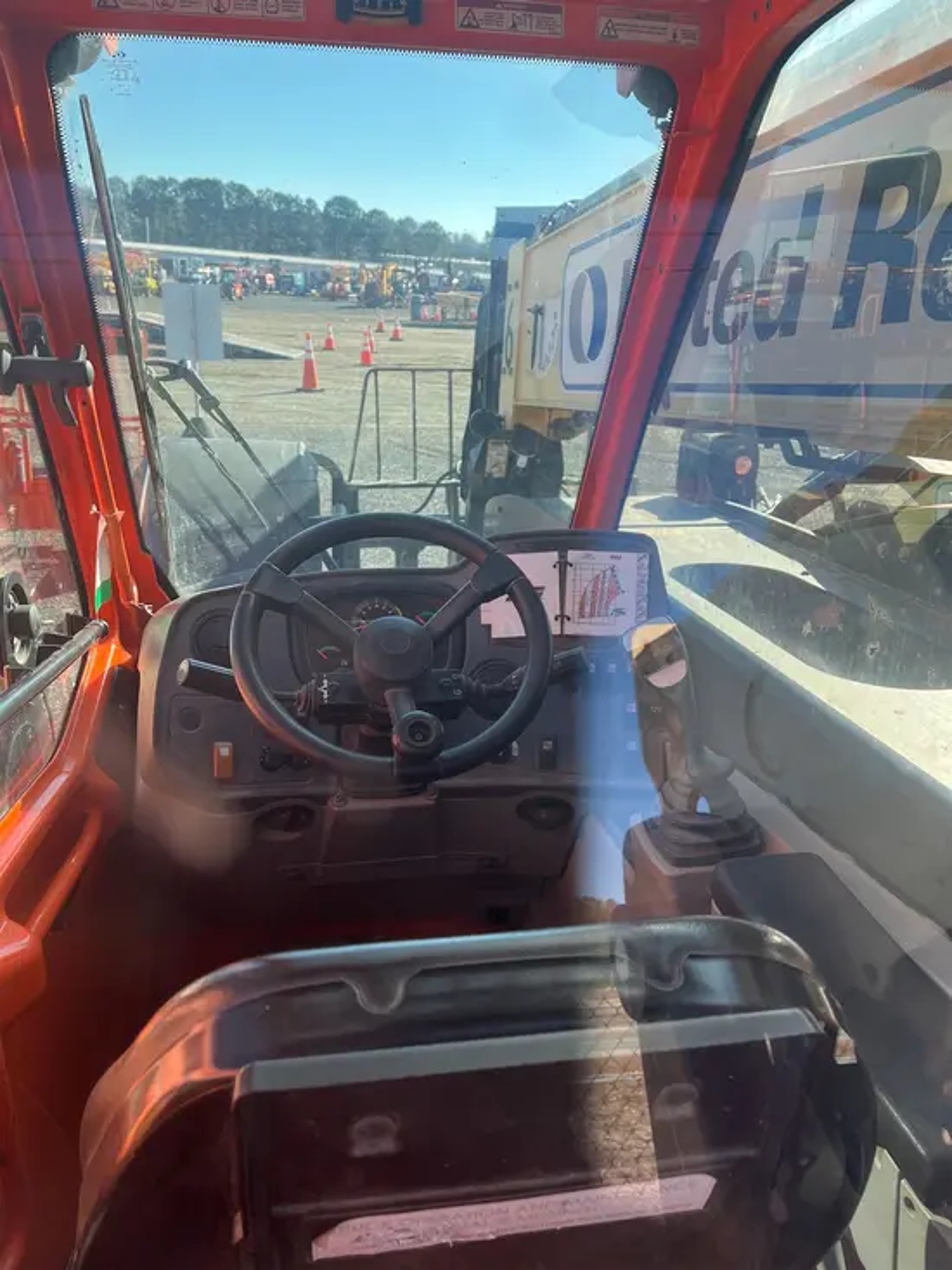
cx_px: 476
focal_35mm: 26
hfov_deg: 53.1
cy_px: 635
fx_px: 953
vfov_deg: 67.3
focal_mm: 5.1
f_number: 1.6
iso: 50
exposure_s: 1/628
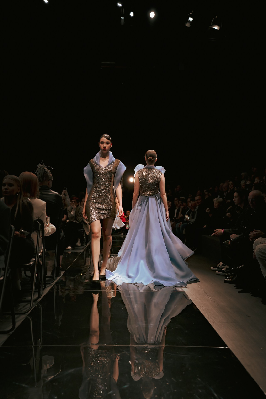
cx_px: 133
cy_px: 200
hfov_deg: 33.4
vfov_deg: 48.5
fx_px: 443
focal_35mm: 40
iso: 1600
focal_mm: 40
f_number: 3.5
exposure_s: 1/200
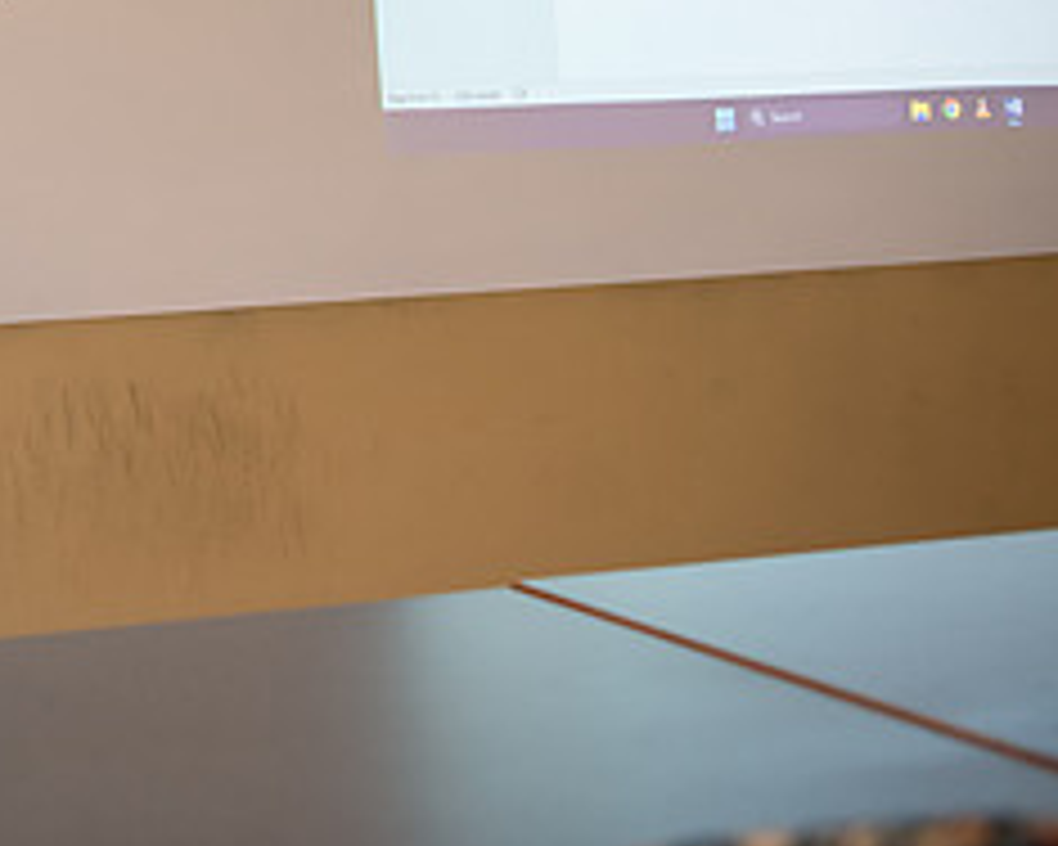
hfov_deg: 24.2
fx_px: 2317
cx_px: -81
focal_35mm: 74
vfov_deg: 20.0
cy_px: -11
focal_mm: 32
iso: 800
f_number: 3.2
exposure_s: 1/200
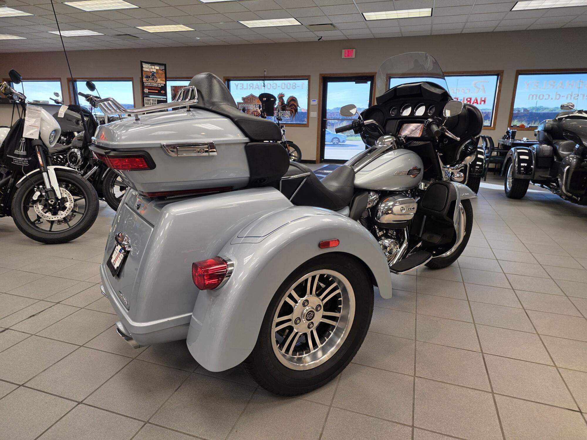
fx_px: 390
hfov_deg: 73.9
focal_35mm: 23
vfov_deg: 58.9
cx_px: 294
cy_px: 220
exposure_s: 1/120
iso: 50
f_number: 1.7
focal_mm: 6.25
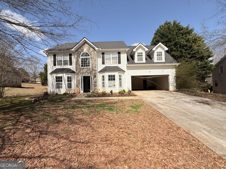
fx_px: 91
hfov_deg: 102.1
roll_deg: +1.3
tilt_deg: +0.6
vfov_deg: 85.7
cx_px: 113
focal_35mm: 14
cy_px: 84
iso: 50
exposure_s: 1/3663
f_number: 2.2
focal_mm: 2.22
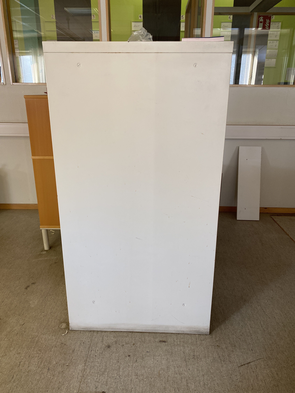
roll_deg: -0.5
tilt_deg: -19.5
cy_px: 196
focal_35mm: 26
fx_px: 295
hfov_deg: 53.1
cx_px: 148
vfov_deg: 67.3
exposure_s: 1/50
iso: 100
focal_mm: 4.25
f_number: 1.8
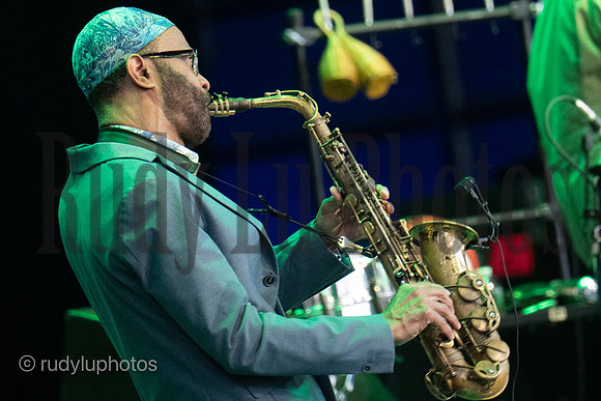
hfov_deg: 2.9
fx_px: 11816
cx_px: 300
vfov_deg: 1.9
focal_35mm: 708
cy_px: 165
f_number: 5.6
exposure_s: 1/250
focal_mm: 400
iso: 6400
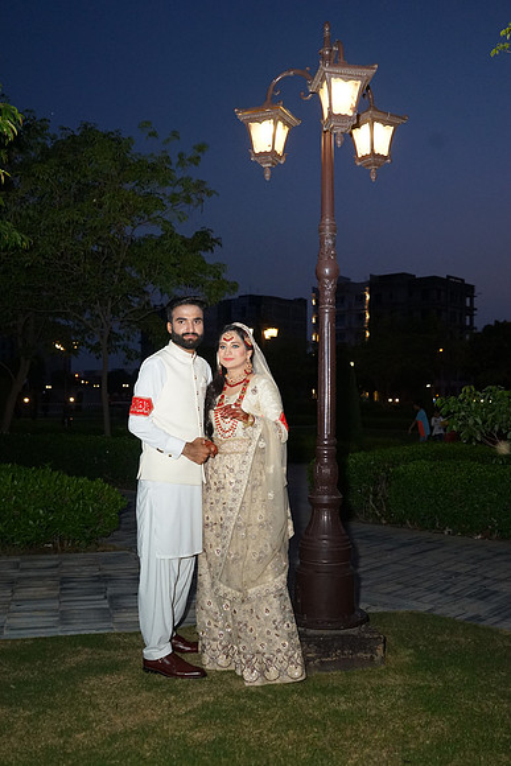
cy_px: 383
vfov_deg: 55.8
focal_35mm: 34
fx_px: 723
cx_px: 256
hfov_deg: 38.9
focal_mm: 34
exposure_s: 1/160
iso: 2500
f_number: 4
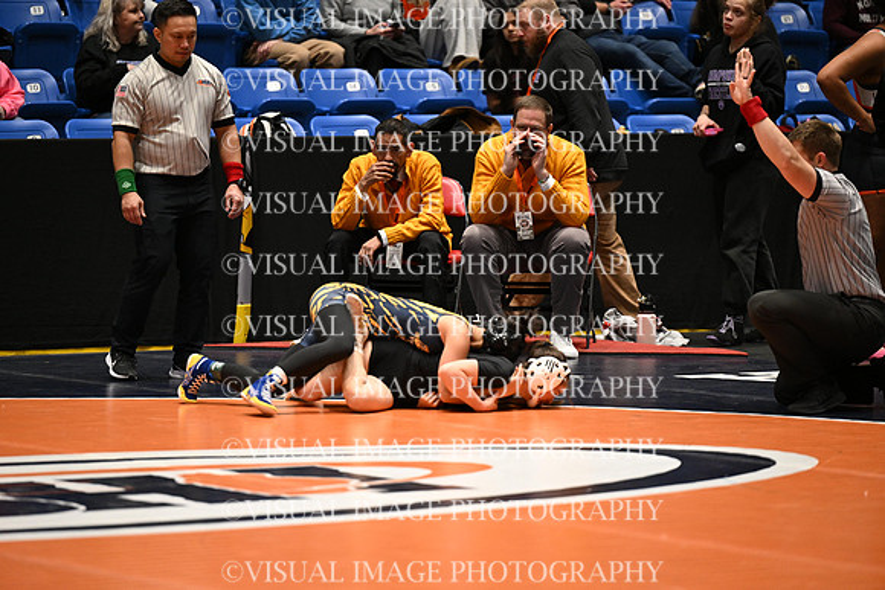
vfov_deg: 6.9
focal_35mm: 200
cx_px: 442
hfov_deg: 10.3
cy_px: 295
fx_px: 4918
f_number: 2.8
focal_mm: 200
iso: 3600
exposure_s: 1/767
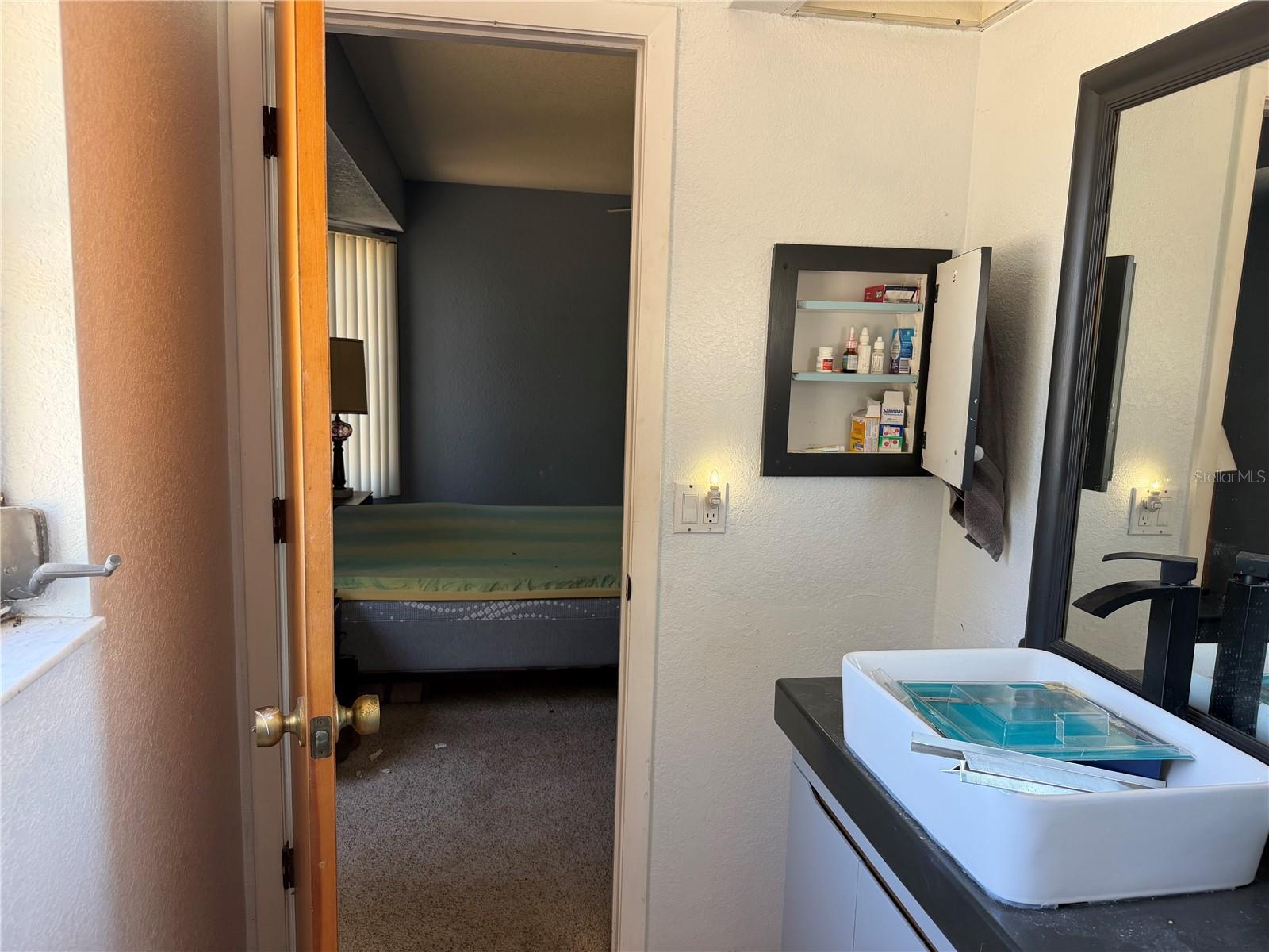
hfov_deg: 71.6
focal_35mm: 24
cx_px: 634
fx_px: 880
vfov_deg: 56.8
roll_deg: -1.5
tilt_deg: -8.8
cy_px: 476
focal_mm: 6.76
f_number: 1.78
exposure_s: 1/121
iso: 125
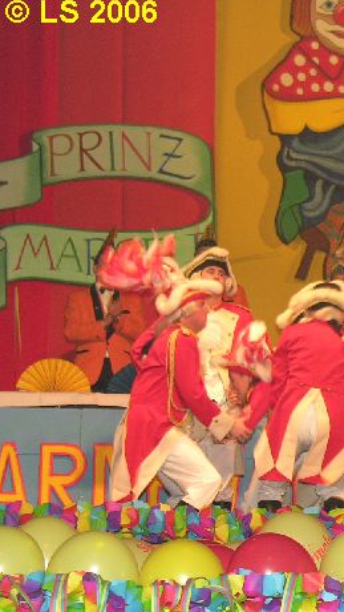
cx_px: 523
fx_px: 2009
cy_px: 374
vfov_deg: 17.3
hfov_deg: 9.5
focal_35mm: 124
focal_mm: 16.4
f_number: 3.2
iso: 100
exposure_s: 1/30
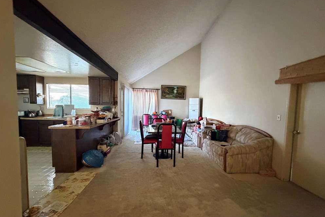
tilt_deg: -3.1
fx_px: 135
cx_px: 162
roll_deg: -1.2
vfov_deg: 77.2
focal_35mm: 15
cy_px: 116
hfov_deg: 100.4
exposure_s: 1/60
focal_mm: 2.22
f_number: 2.2
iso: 800
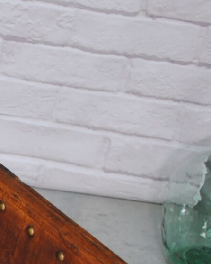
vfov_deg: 14.0
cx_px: -246
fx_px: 1030
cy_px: 336
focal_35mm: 132
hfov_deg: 10.5
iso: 200
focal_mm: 18
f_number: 3.5
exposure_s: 1/50
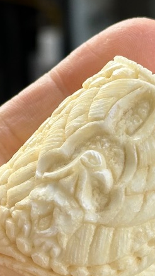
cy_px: 129
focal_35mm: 153
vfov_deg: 14.0
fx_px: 1117
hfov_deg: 7.9
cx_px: 11
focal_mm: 6.86
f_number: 1.78
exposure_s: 1/501
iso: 64
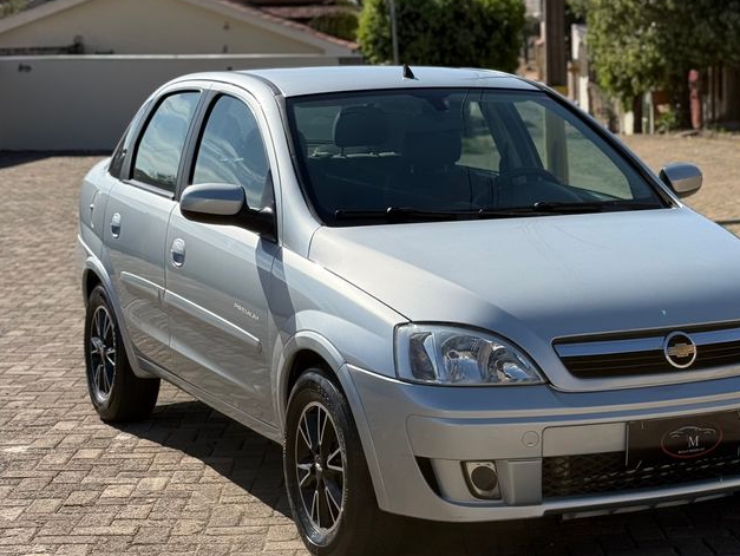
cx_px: 476
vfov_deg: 23.7
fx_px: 1326
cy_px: 289
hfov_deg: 31.0
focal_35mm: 62
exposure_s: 1/4587
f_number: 1.78
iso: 64
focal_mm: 6.76
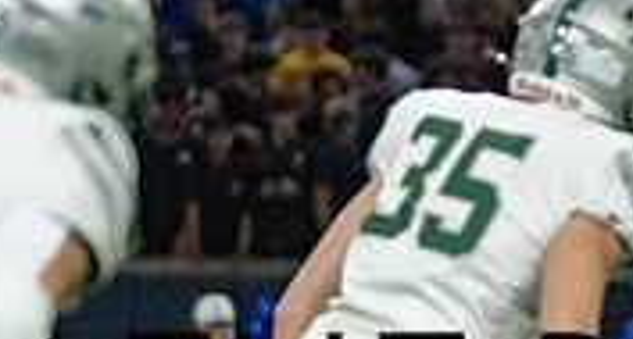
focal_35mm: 645
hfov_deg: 3.4
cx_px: 973
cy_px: 359
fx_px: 10709
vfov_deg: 1.8
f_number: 2.8
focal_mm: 146
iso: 4000
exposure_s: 1/1250
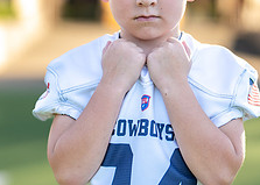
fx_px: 1077
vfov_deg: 9.8
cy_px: 85
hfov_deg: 13.7
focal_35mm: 146
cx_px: 165
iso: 100
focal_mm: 50
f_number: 1.2
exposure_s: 1/2000
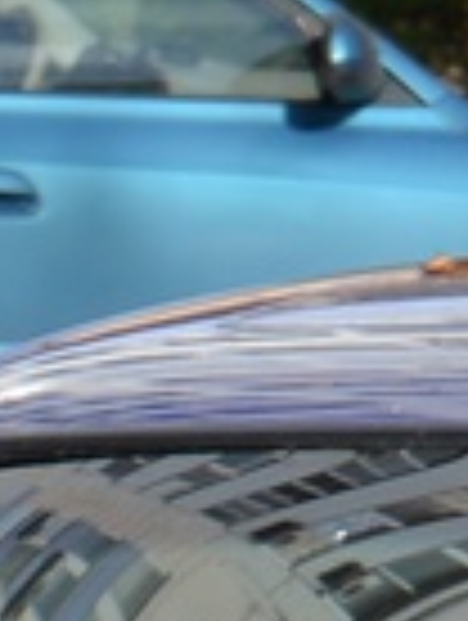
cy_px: 1386
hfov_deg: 1.5
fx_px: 17432
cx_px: 538
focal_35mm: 970
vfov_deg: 2.0
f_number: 8
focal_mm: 62
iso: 140
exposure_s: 1/250
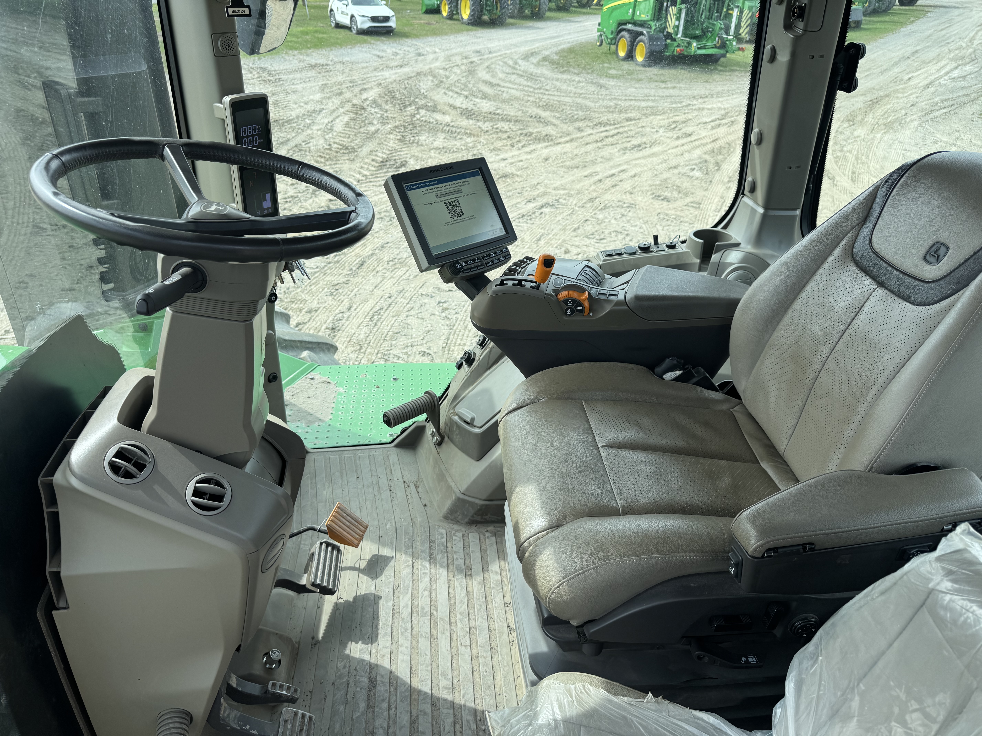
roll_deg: +0.6
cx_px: 491
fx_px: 681
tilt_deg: -31.2
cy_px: 368
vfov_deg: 56.8
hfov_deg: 71.6
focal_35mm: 24
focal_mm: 6.76
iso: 80
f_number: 1.78
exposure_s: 1/1339
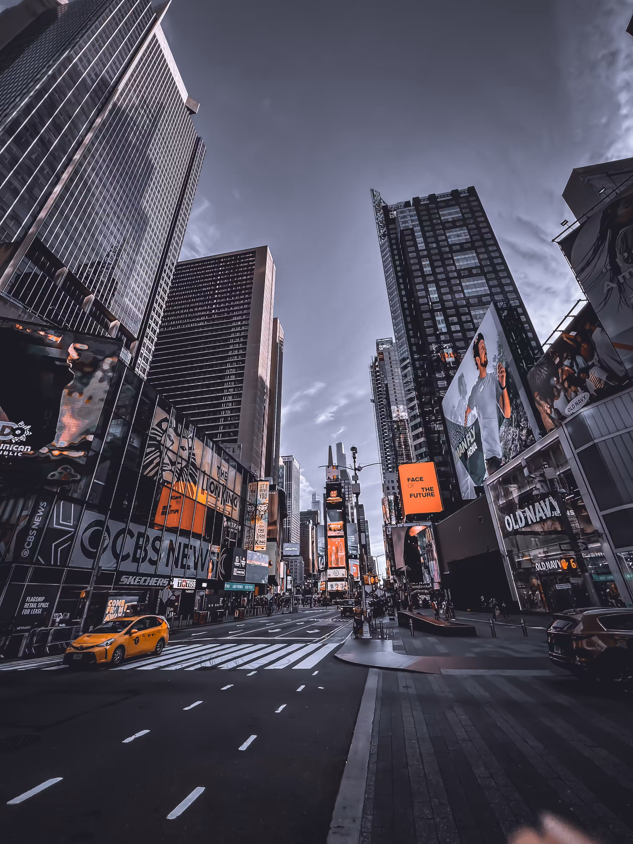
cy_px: 422
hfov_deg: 89.9
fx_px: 317
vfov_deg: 106.2
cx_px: 316
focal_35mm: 13
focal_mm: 1.57
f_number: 1.8
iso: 32
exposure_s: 1/850
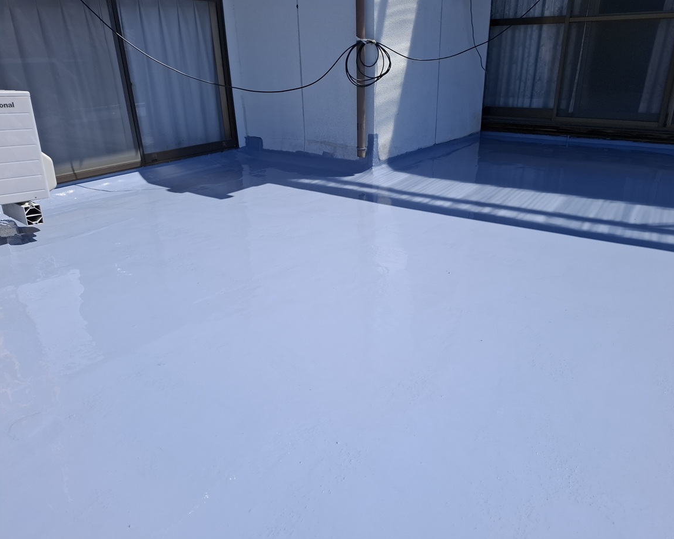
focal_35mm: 24
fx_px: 479
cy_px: 270
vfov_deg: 58.8
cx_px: 359
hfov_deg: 70.2
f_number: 1.8
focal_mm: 5.54
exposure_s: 1/3195
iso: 50
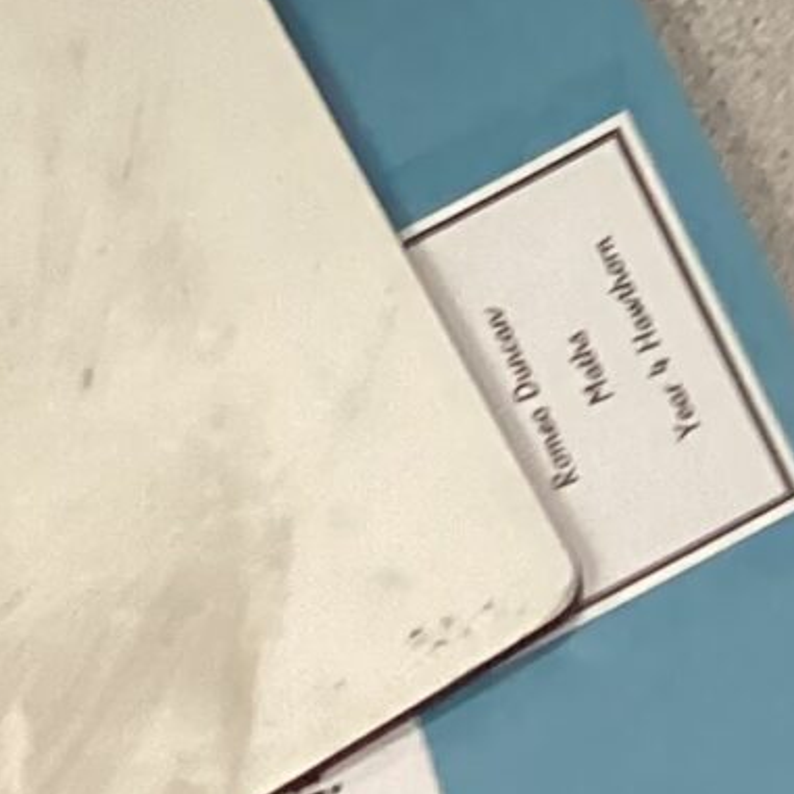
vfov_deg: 8.3
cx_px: 1100
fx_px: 4775
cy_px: -1415
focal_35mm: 184
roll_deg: +9.4
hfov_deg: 9.3
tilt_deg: -40.9
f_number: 2.4
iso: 200
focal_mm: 3.3
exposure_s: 1/60
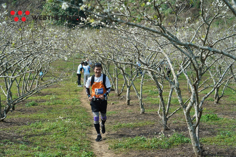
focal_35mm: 70
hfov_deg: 28.8
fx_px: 459
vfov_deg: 19.5
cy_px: 78
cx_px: 118
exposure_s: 1/640
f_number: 4
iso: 160
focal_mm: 70
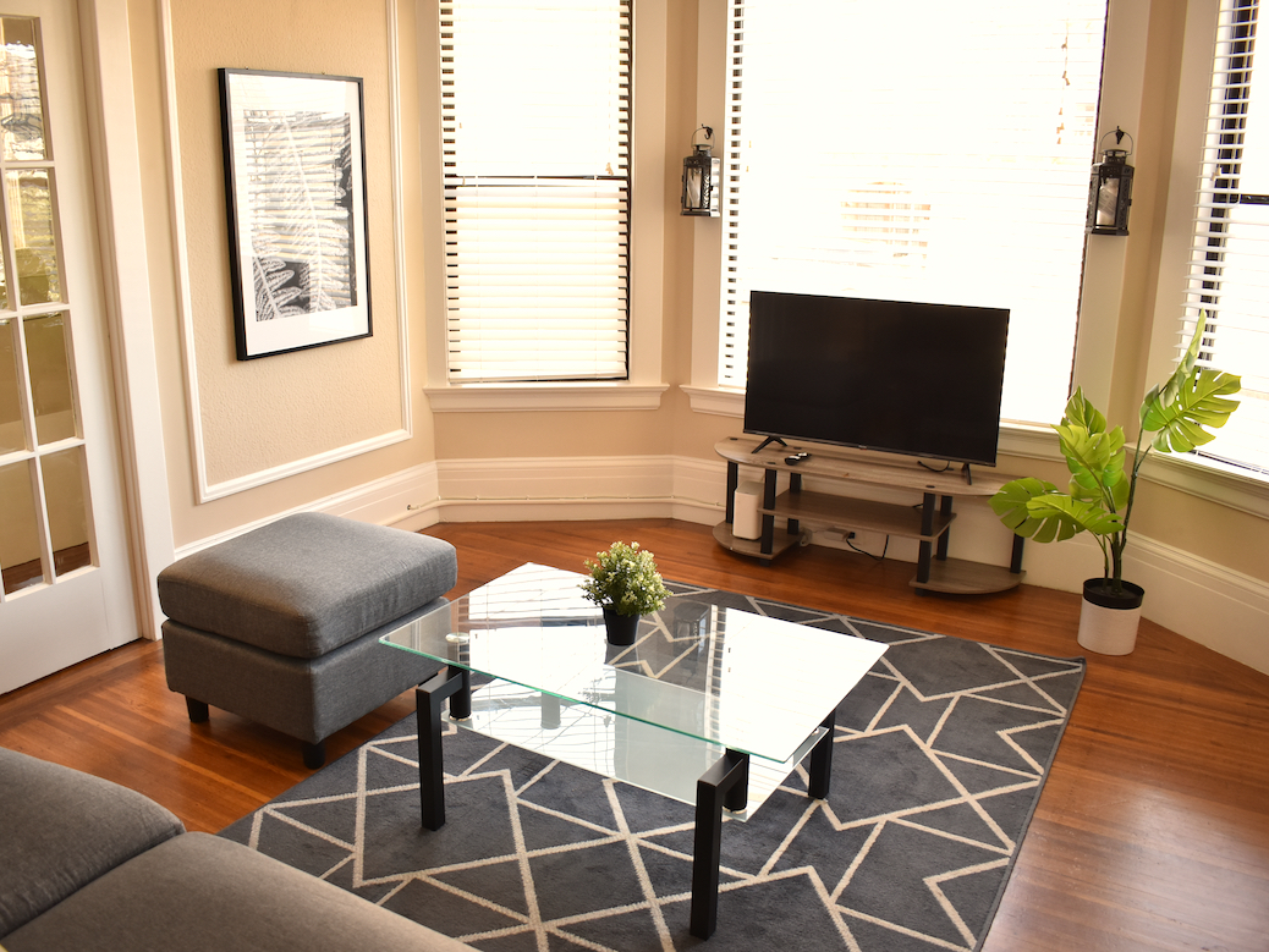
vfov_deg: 46.8
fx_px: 1100
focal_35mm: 30
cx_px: 571
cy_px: 473
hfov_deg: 59.8
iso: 400
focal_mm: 18
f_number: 3.5
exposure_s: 1/60
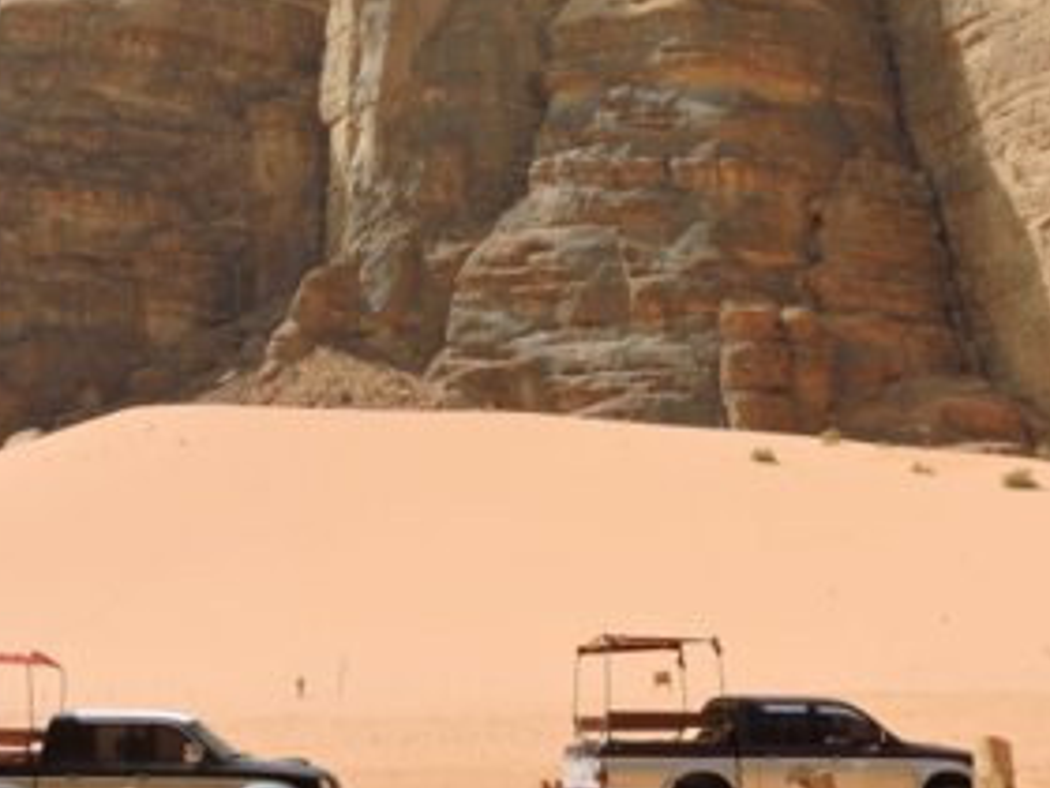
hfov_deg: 30.3
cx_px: 540
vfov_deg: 22.5
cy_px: 131
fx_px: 1941
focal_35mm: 64
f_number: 3.5
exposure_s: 1/1000
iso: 100
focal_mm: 5
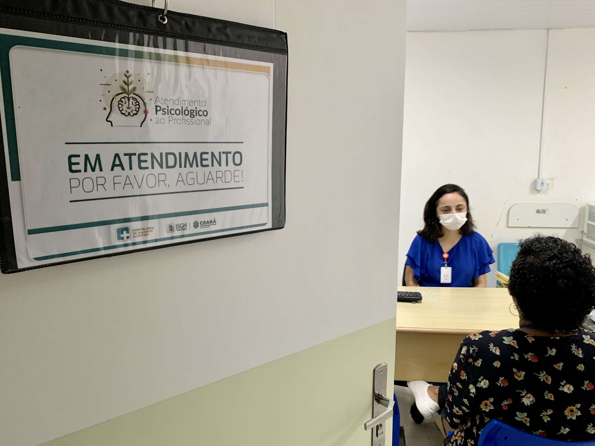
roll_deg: +1.1
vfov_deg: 53.1
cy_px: 223
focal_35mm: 26
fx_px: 447
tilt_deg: -10.0
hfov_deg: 67.3
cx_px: 298
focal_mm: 4.25
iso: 200
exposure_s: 1/60
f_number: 1.8
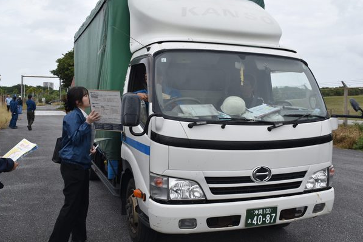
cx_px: 184
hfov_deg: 51.9
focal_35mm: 37
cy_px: 119
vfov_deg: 36.0
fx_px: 373
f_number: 9
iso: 200
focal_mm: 24
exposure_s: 1/320
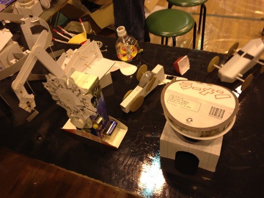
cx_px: 132
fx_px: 267
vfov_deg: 40.7
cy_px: 99
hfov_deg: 52.6
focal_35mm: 35
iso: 125
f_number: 2.4
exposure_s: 1/20
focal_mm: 4.28
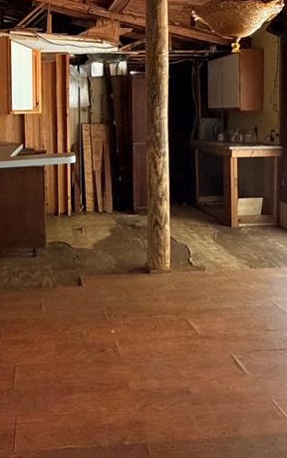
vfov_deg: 55.8
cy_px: 125
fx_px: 412
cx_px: 72
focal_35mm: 33
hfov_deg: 37.4
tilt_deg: -2.3
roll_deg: +1.7
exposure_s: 1/60
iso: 500
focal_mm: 2.22
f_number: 2.2
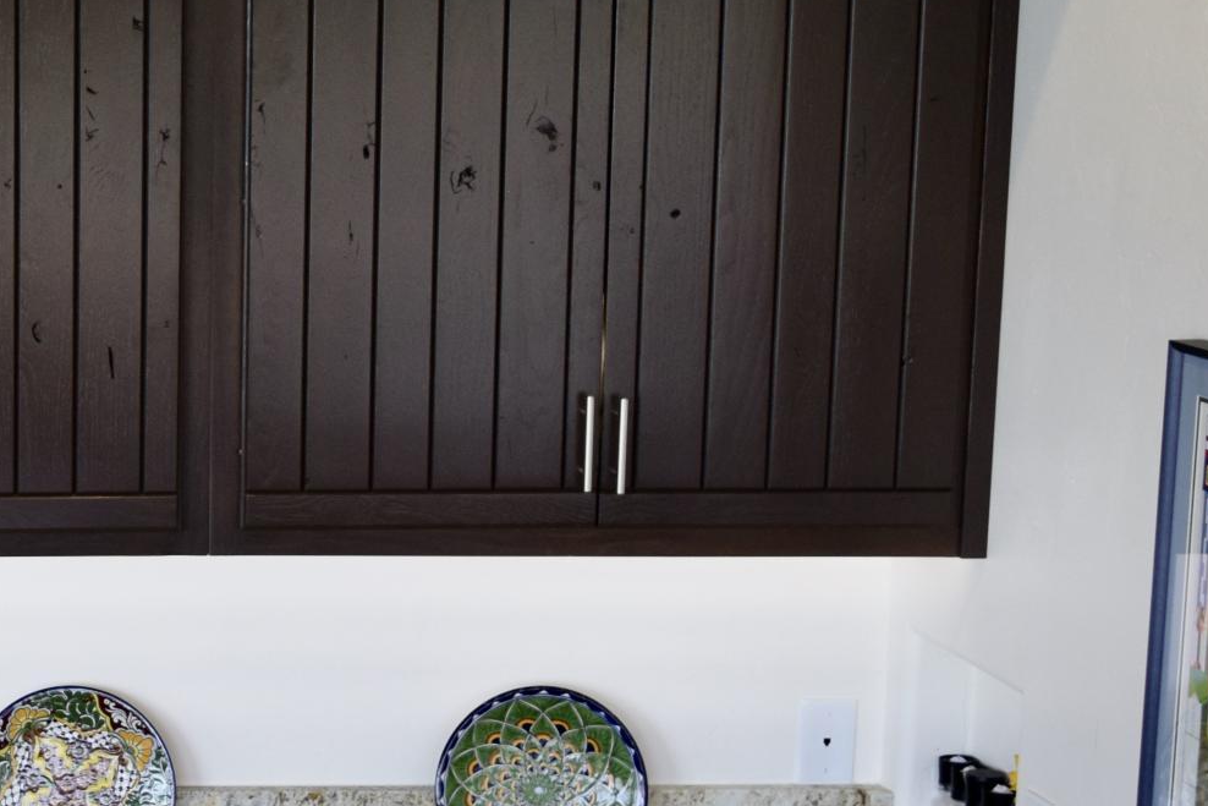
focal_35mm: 82
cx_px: -248
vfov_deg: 16.6
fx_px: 2752
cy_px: 523
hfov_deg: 22.7
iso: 400
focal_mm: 18
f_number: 4.5
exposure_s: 1/80
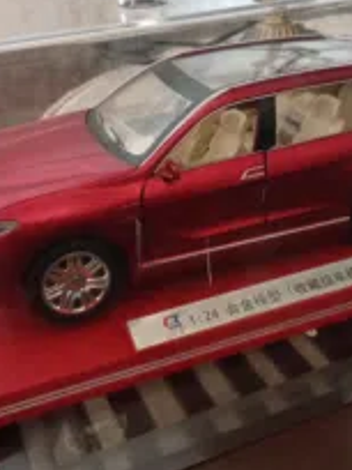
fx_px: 664
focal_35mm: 49
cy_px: 153
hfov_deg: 29.7
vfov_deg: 38.4
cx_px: 186
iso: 1837
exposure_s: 1/16.7
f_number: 1.8
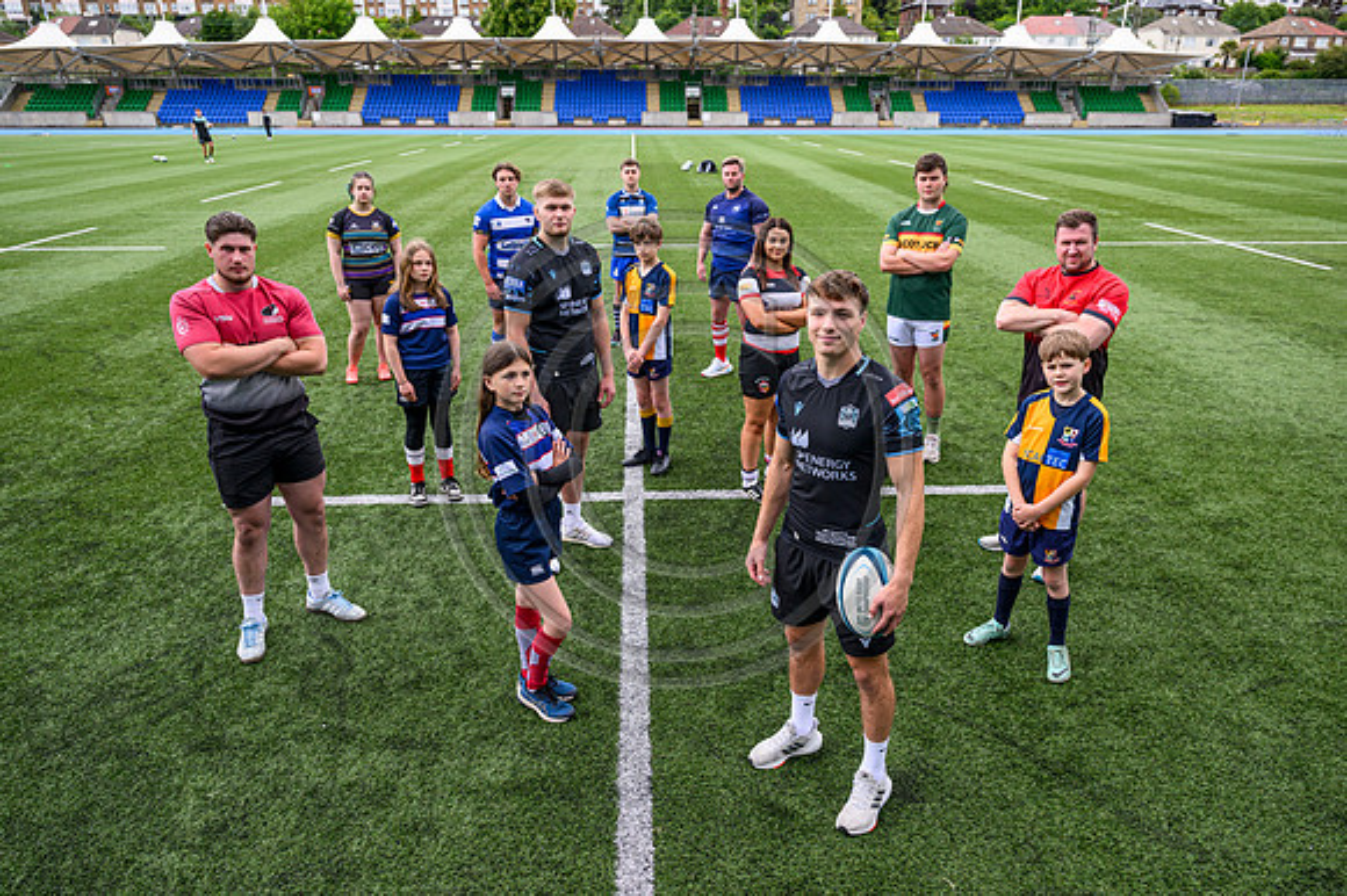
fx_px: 904
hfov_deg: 73.4
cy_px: 448
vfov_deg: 52.8
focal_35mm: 24
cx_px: 672
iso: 250
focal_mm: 24
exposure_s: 1/250
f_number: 5
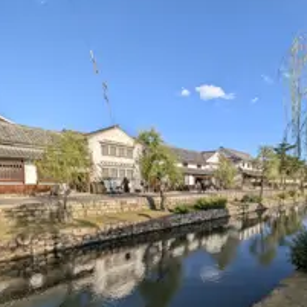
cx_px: 218
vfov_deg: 76.0
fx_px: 191
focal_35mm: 19
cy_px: 196
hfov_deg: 73.8
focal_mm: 2.23
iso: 39
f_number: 1.95
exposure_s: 1/2004
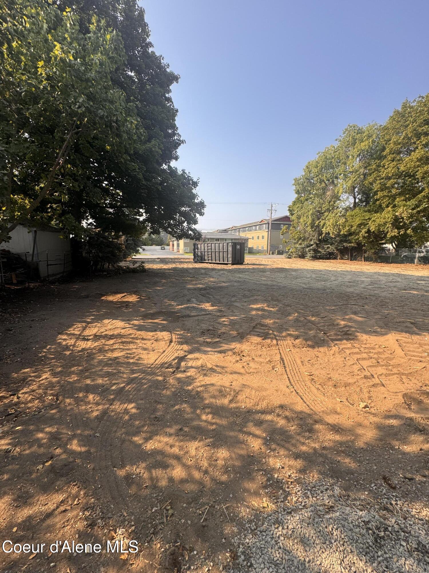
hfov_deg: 85.7
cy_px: 286
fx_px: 231
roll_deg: -0.8
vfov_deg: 102.1
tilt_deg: -9.5
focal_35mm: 14
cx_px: 214
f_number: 2.2
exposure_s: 1/858
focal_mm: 2.22
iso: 50
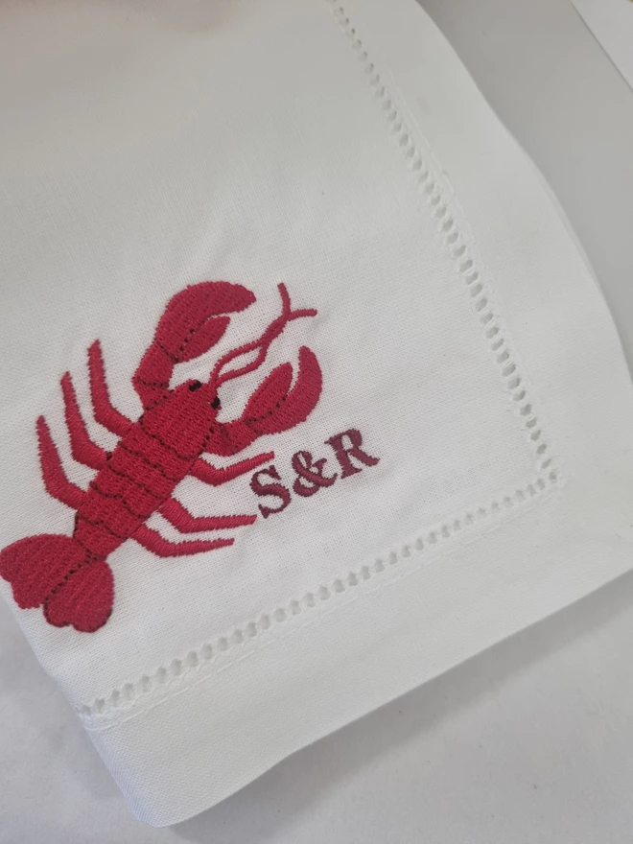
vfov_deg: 67.3
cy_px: 422
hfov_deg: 53.1
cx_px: 316
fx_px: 634
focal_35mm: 26
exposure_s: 1/50
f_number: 1.8
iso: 200
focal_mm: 5.4
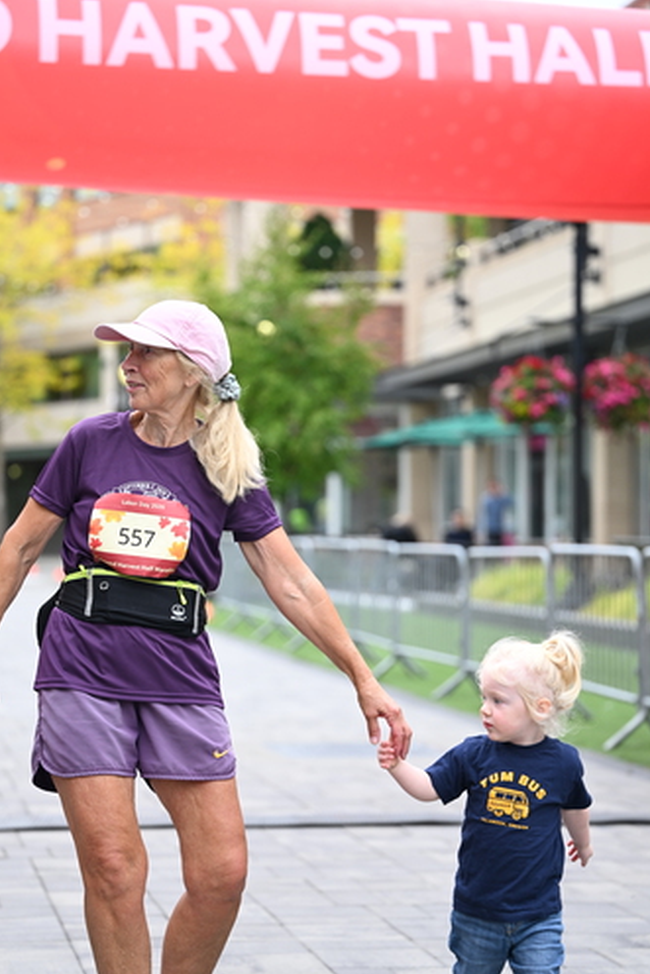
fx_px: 2490
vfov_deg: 22.1
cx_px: 294
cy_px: 528
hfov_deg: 14.9
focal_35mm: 92
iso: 400
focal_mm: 83
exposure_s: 1/1000
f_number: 2.8
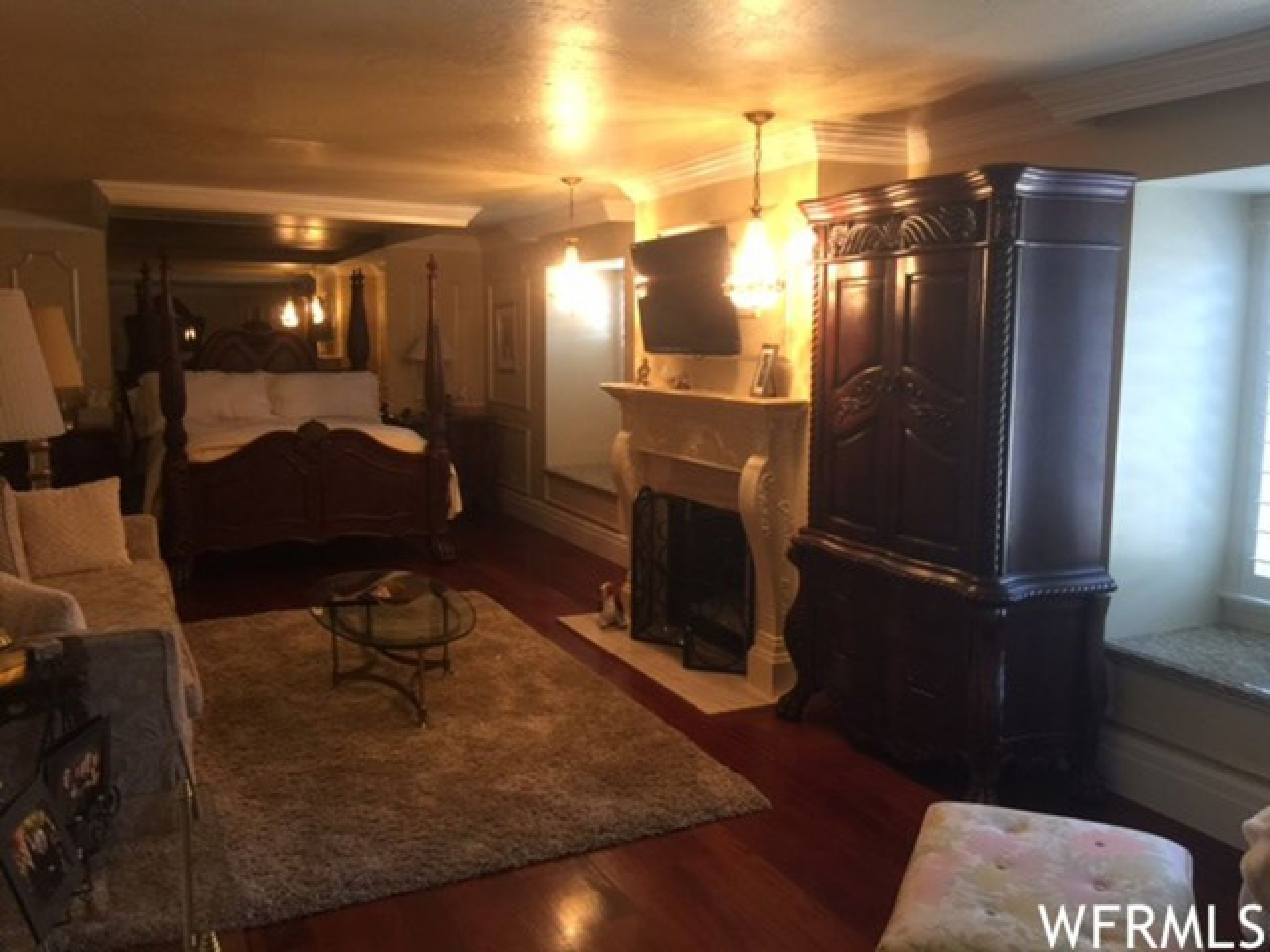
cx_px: 635
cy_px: 476
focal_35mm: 29
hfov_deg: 61.7
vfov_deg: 48.2
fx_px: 1064
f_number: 2.2
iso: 64
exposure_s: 1/15
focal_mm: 4.15
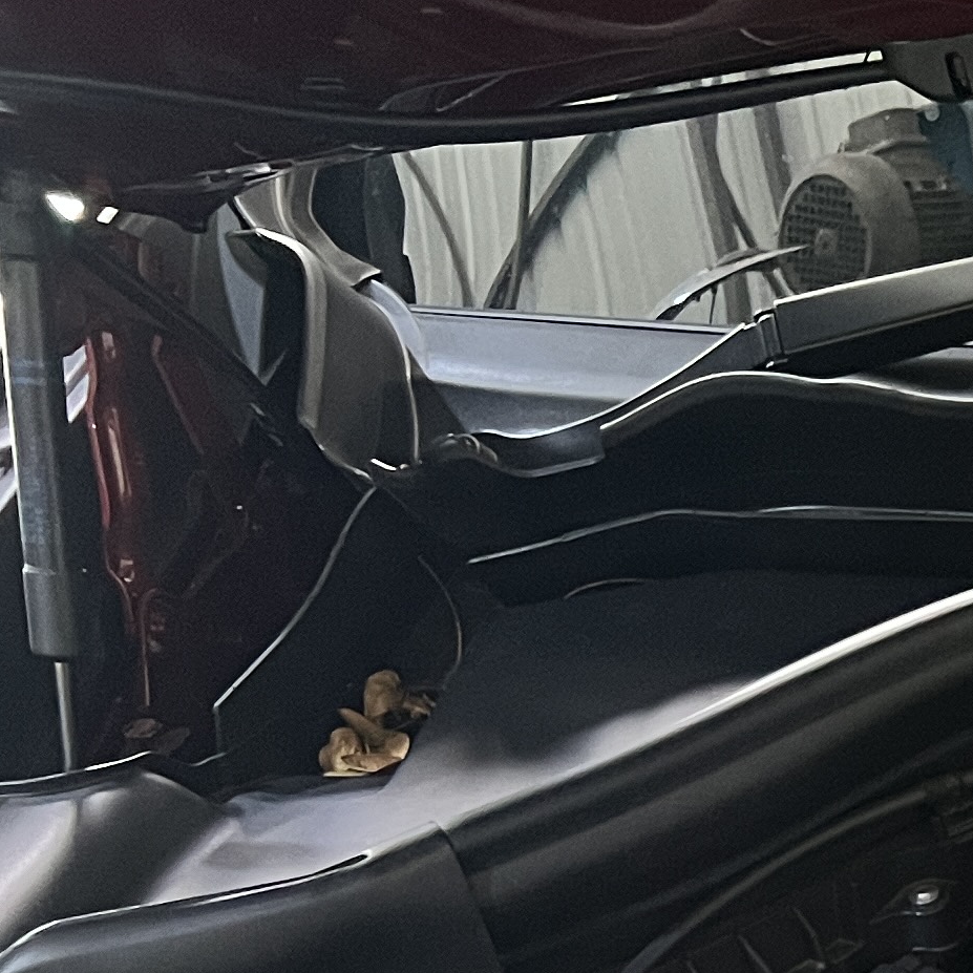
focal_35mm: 100
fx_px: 3180
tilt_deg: -39.8
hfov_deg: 14.2
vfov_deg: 16.2
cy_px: 1379
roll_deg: +1.0
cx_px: 2013
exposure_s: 1/50
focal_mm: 5.7
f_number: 1.5
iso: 320
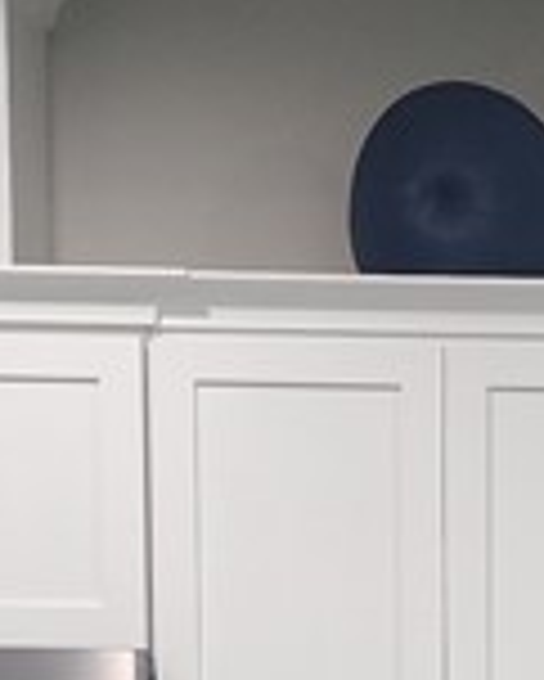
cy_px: 1220
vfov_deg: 11.7
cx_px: 701
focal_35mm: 152
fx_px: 3056
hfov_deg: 10.0
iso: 500
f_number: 1.8
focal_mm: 6.4
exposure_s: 1/120
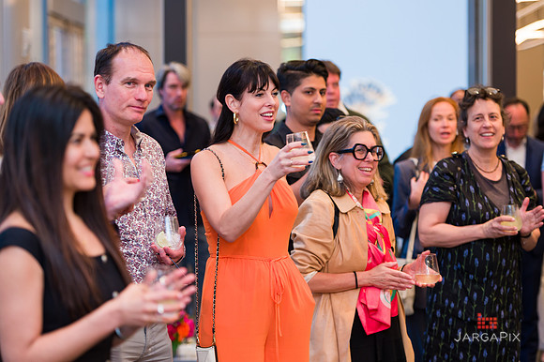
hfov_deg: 19.5
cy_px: 181
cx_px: 272
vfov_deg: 13.0
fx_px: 1586
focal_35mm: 105
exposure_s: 1/200
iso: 800
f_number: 3.2
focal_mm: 105
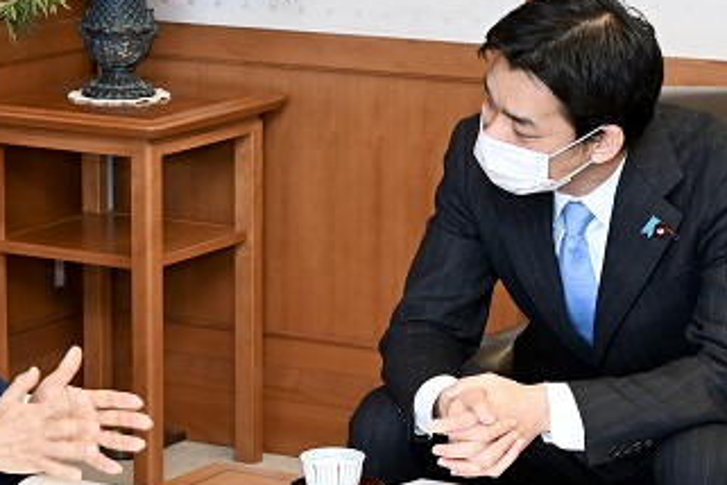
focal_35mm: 71
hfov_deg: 28.2
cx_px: 217
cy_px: 222
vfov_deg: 19.2
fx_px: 1434
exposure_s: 1/60
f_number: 5
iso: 280
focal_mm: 38
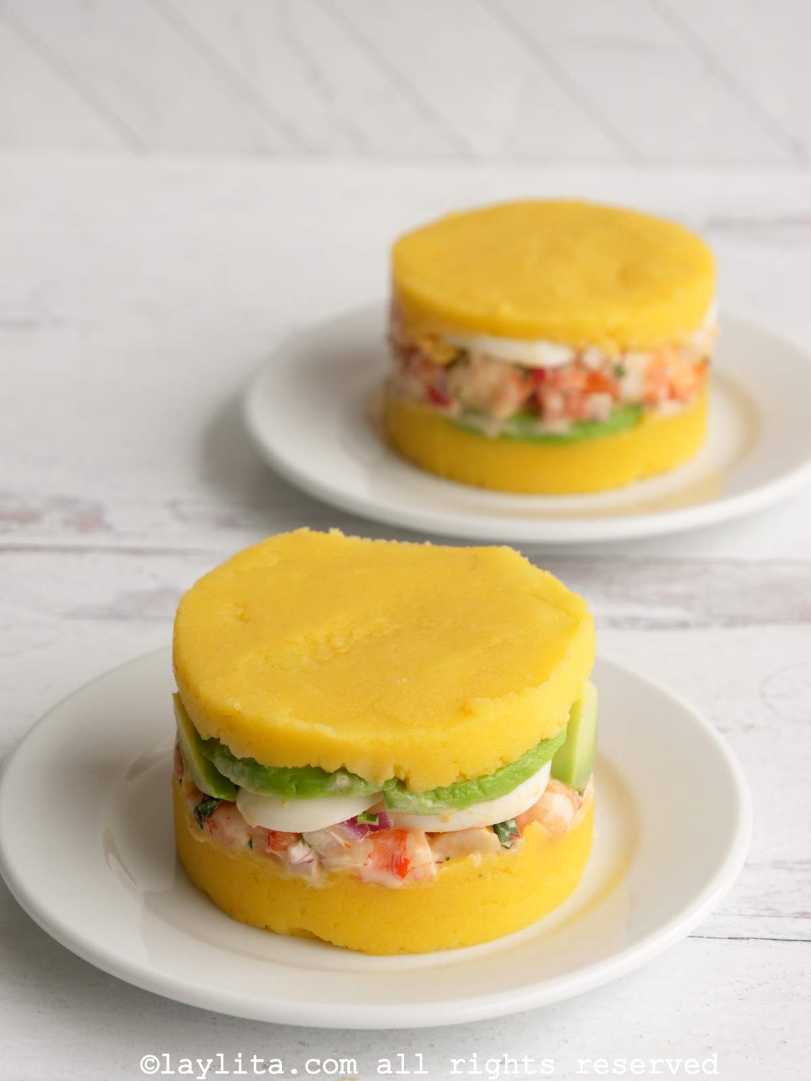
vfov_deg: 18.9
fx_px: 3249
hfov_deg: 14.2
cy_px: 540
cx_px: 406
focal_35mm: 104
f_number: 6.3
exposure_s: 1/125
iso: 640
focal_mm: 52
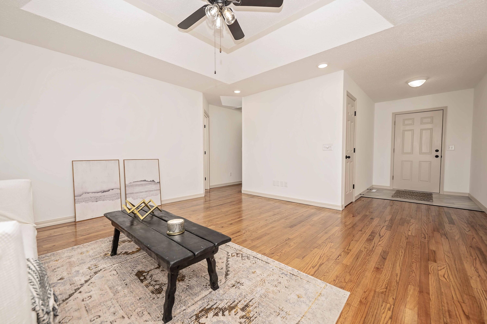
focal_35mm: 14
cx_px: 244
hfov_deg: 104.3
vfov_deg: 81.1
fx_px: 189
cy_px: 162
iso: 125
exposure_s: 1/200
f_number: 4.5
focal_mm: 14
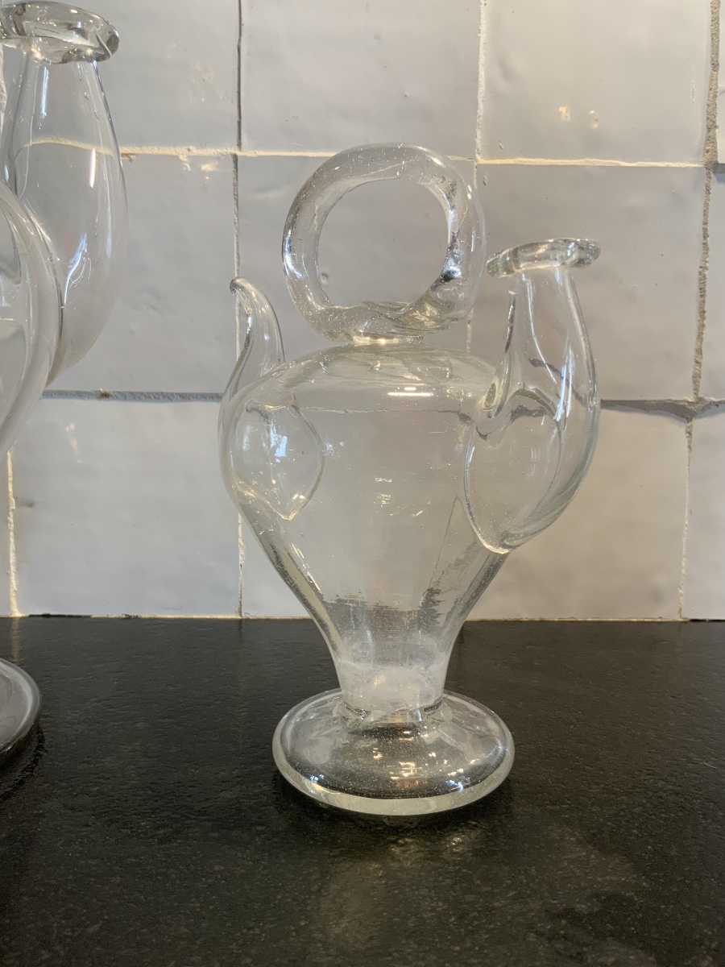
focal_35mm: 29
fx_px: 810
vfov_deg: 61.7
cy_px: 484
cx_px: 362
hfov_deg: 48.2
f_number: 1.8
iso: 40
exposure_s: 1/50
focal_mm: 3
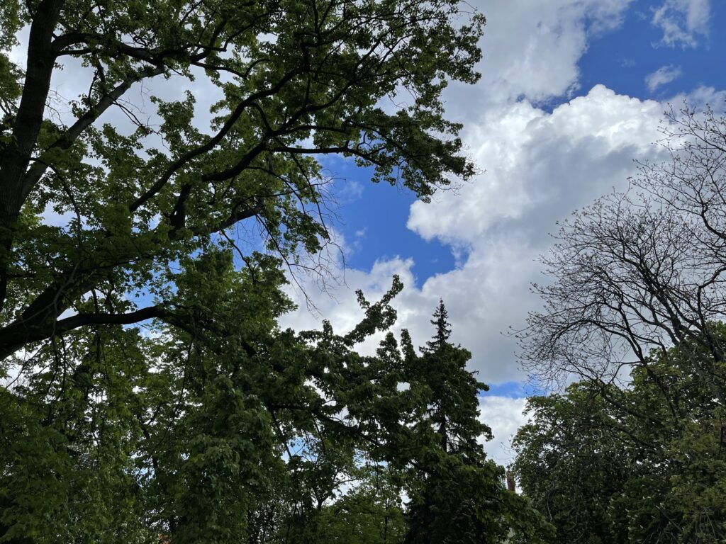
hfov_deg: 67.3
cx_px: 363
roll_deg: -2.0
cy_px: 272
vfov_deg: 53.1
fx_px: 545
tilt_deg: +30.7
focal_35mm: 26
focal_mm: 5.1
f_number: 1.6
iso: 32
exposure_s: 1/4902
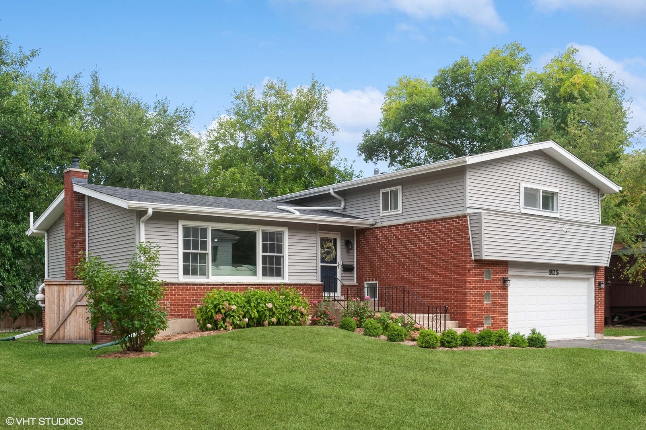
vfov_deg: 35.0
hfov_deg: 50.7
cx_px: 323
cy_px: 215
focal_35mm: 38
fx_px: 681
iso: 200
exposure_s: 1/800
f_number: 8
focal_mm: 38
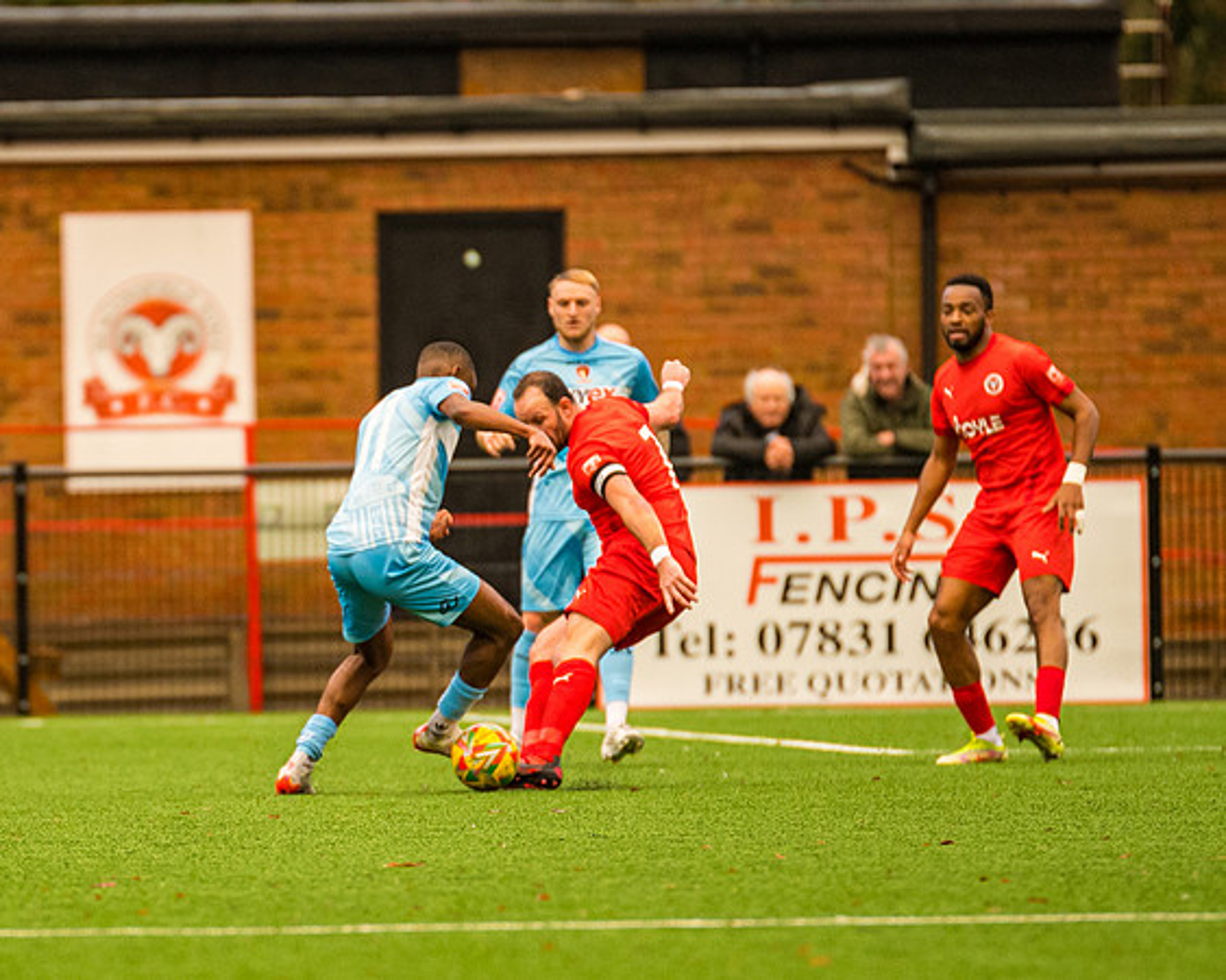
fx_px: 24596
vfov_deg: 2.3
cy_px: 508
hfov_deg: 2.9
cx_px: 252
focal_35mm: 678
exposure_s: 1/1600
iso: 1600
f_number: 2.8
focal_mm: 300
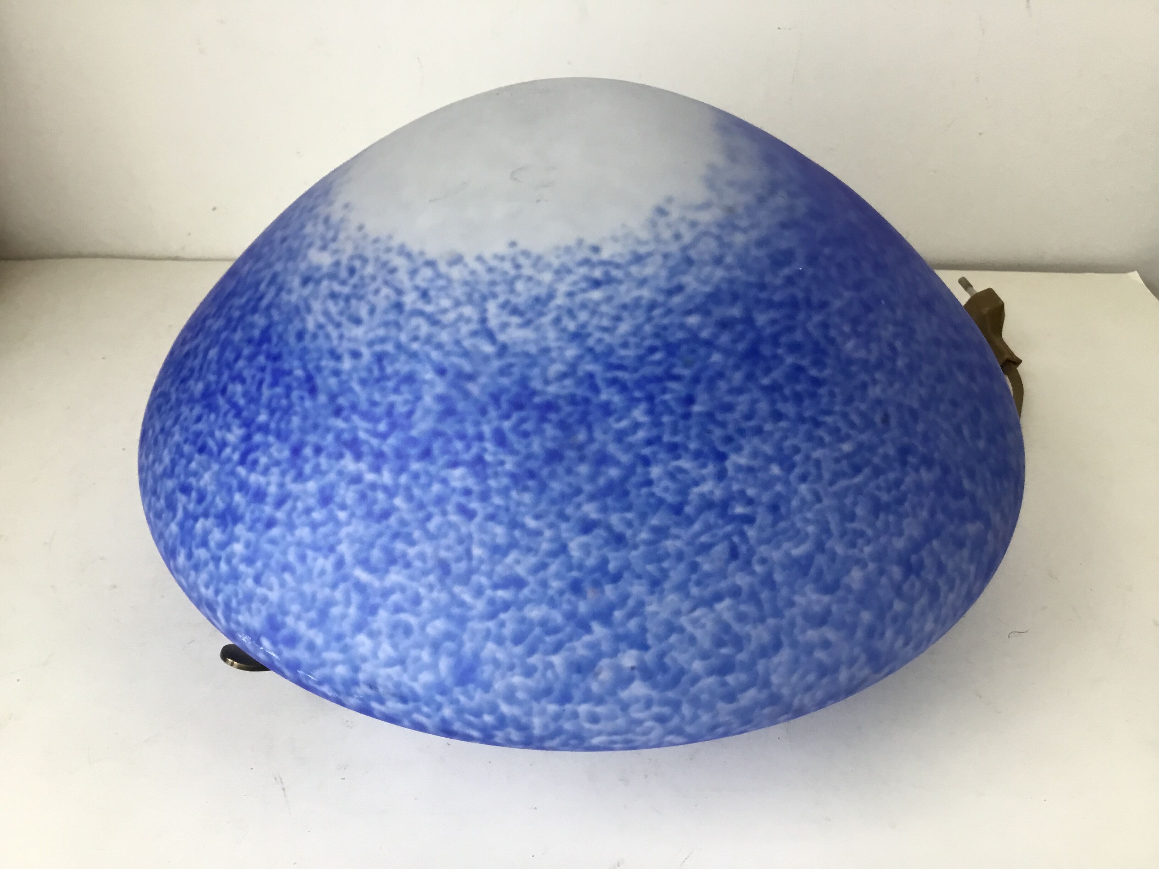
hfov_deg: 58.4
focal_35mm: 31
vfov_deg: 45.4
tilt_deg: -31.0
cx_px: 580
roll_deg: +1.2
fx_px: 1038
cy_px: 434
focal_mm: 3.3
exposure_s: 1/33
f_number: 2.4
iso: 40
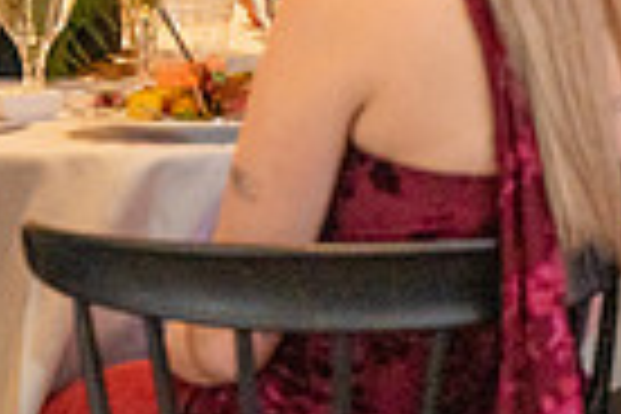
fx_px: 8331
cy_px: -200
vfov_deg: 2.8
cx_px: -94
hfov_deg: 4.3
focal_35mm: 483
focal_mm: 115
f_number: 2.8
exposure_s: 1/320
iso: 1600
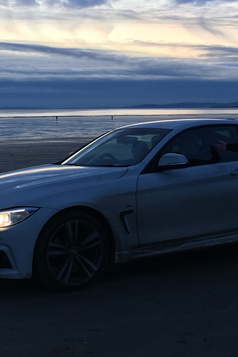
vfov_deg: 29.6
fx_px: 674
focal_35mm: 68
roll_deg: -0.8
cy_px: 138
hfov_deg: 20.0
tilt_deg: -1.9
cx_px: 123
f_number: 2.2
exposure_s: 1/50
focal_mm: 4.15
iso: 25
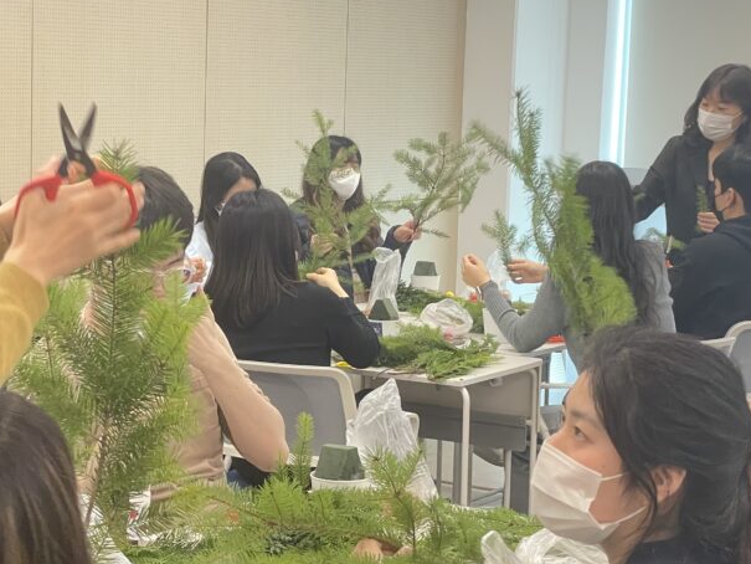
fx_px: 1910
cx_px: 199
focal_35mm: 88
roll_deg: -0.6
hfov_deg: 22.1
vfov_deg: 16.8
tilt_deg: -7.2
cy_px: 327
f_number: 2
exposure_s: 1/60
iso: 320
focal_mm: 6
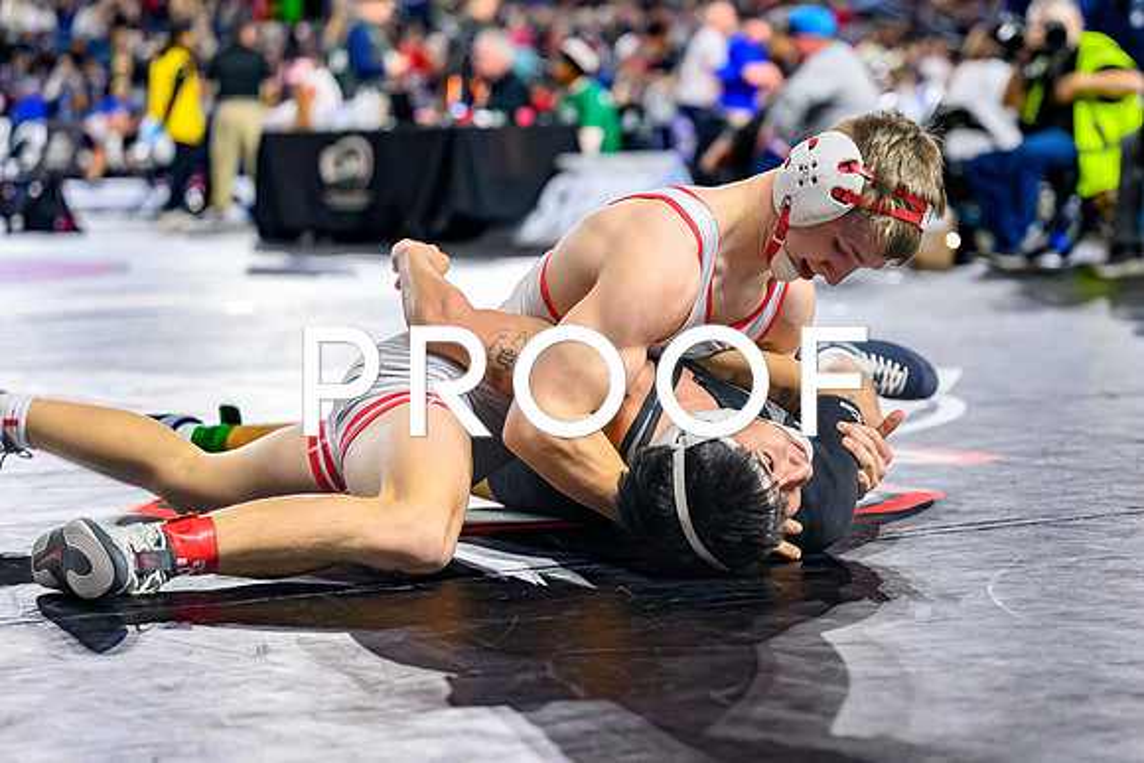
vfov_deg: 12.5
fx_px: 3490
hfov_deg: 18.6
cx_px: 752
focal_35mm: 110
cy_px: 371
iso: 3200
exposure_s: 1/640
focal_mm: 79
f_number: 2.8
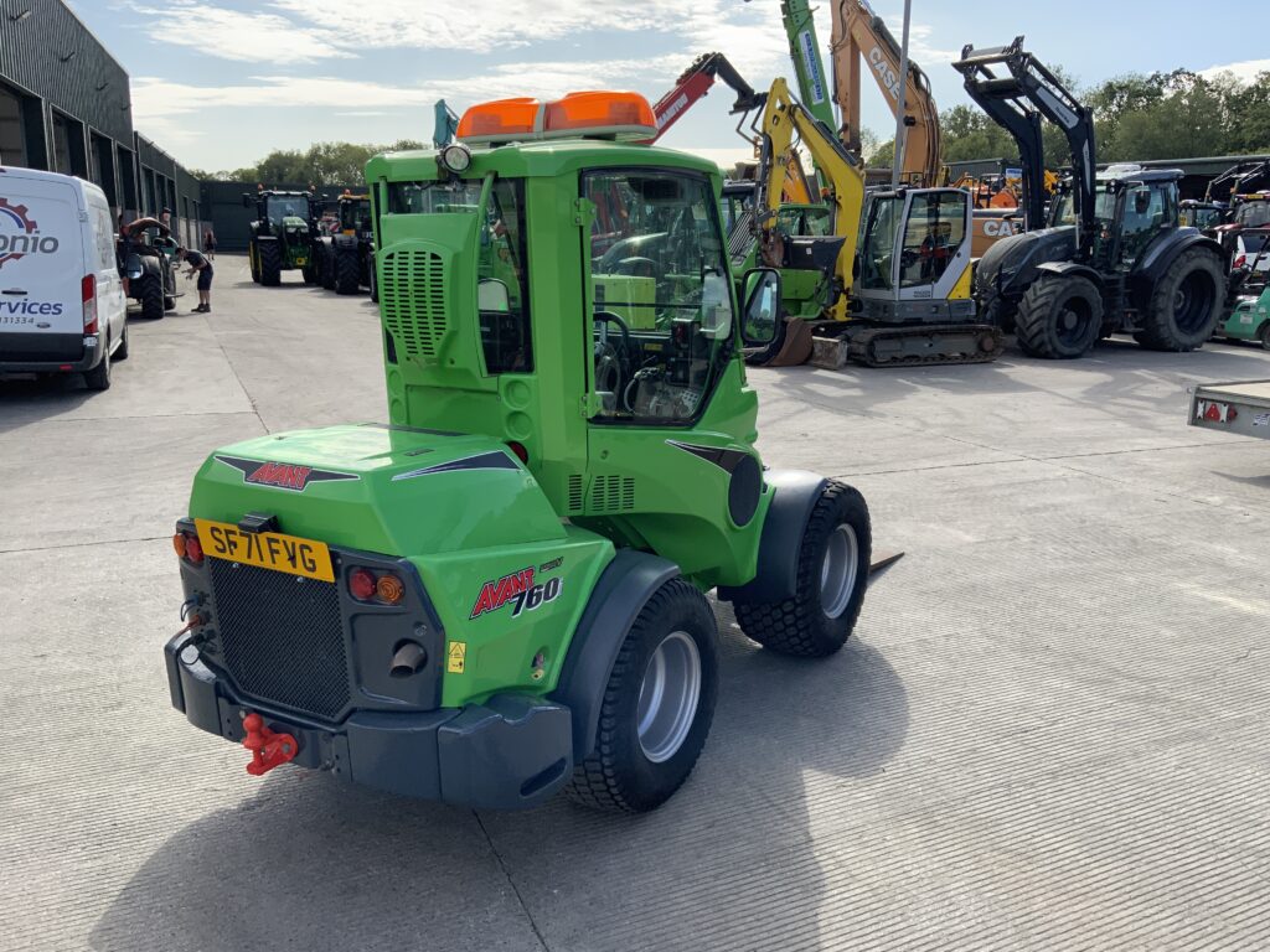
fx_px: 1064
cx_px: 635
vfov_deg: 48.2
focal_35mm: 29
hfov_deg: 61.7
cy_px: 476
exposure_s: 1/1055
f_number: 1.8
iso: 16
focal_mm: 3
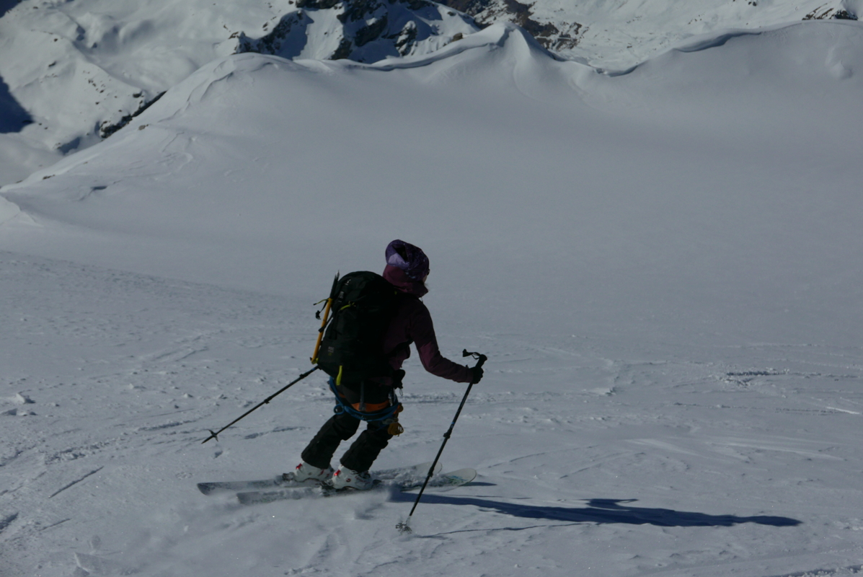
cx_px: 432
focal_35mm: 54
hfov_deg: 36.8
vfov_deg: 25.1
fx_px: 1295
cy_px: 288
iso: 200
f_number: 5.6
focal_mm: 24.5
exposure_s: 1/8000
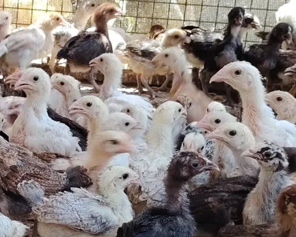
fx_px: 727
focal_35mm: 83
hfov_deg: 22.4
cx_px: 29
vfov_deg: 18.3
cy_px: 188
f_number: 1.75
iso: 120
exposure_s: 1/50
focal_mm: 5.25
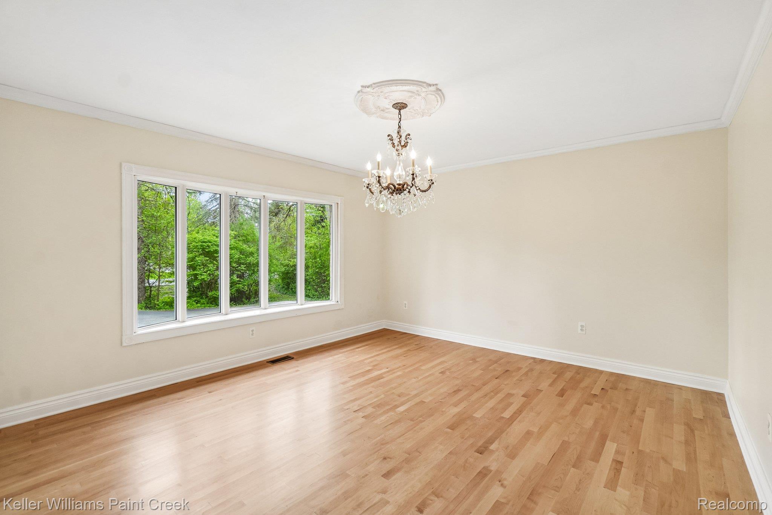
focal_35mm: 15
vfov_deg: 77.3
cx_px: 386
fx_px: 322
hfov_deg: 100.4
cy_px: 258
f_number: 8
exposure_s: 1/30
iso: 160
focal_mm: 10
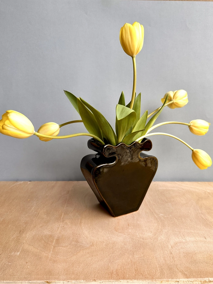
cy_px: 142
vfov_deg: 71.6
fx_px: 197
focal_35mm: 24
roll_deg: -0.3
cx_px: 106
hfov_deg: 56.8
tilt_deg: -13.1
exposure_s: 1/1083
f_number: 1.78
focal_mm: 6.86
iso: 80
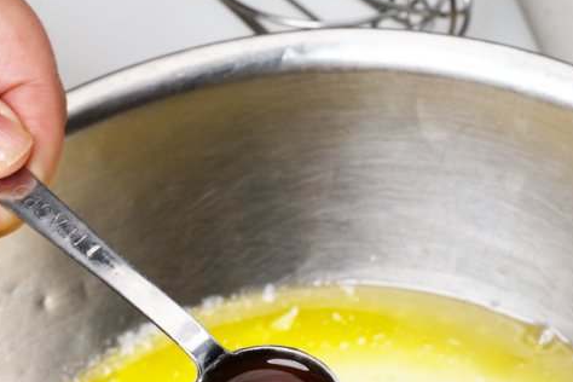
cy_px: 392
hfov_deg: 13.5
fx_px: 2419
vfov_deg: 9.0
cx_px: 311
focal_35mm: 152
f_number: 11
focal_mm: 60
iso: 200
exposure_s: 1/160
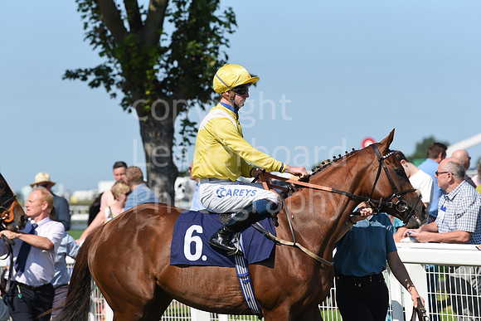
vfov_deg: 6.9
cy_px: 160
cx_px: 240
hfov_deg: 10.3
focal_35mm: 200
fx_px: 2673
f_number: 5.6
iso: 400
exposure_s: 1/3200
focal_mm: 200
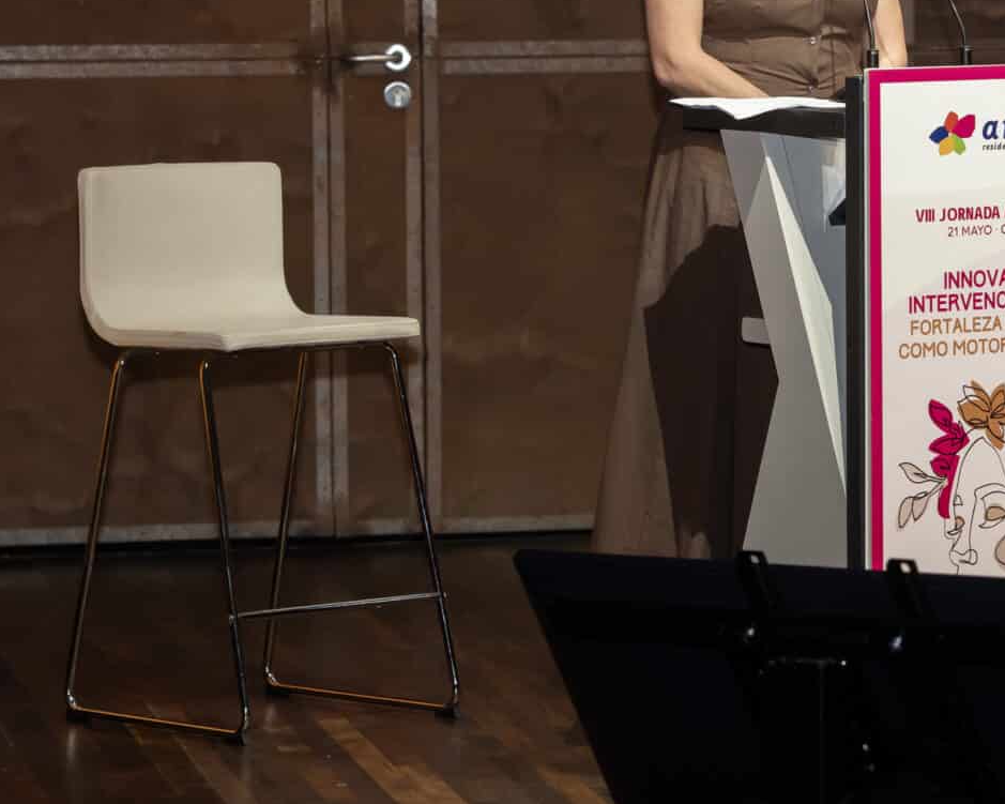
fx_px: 6394
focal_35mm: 215
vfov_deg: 7.2
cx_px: 888
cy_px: 175
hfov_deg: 9.0
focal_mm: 105
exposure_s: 1/200
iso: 500
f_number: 5
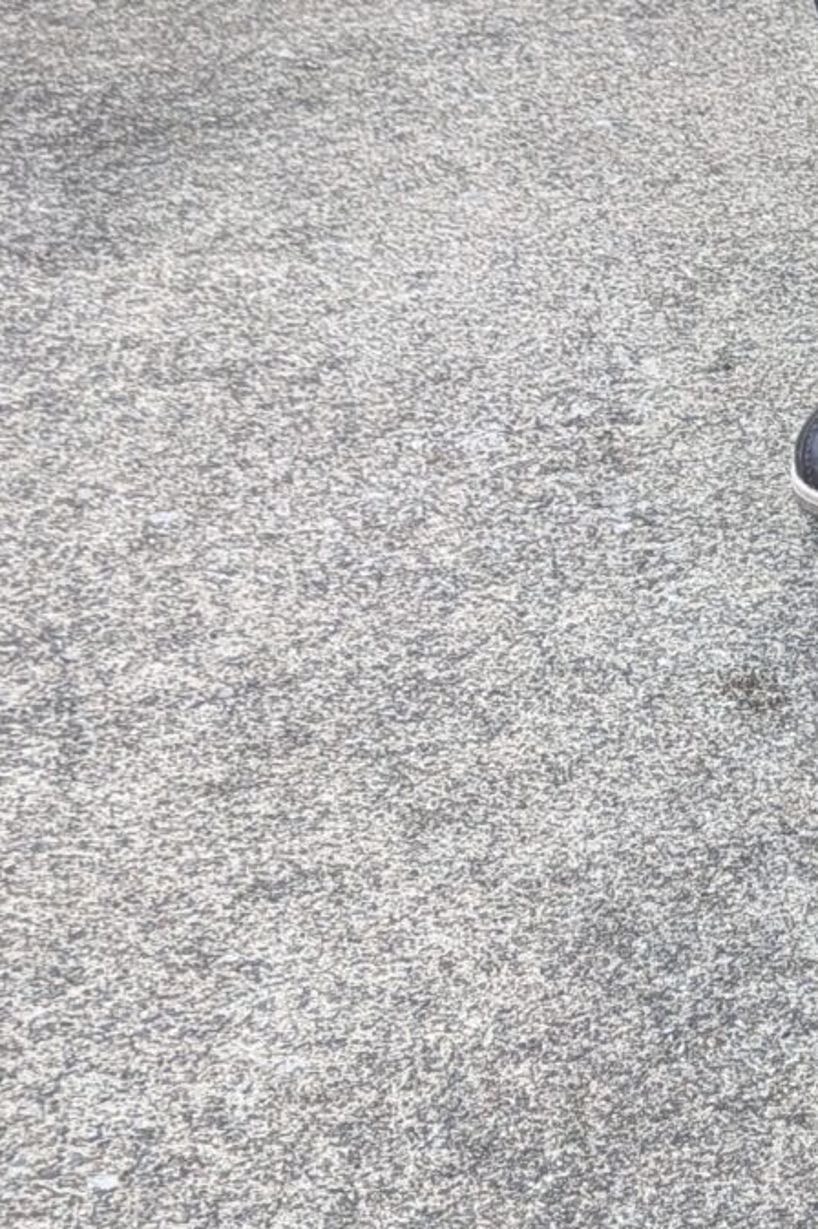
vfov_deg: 21.1
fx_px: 3241
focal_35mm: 95
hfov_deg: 13.0
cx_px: 1484
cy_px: 1066
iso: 36
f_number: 1.7
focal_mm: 4.53
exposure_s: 1/243
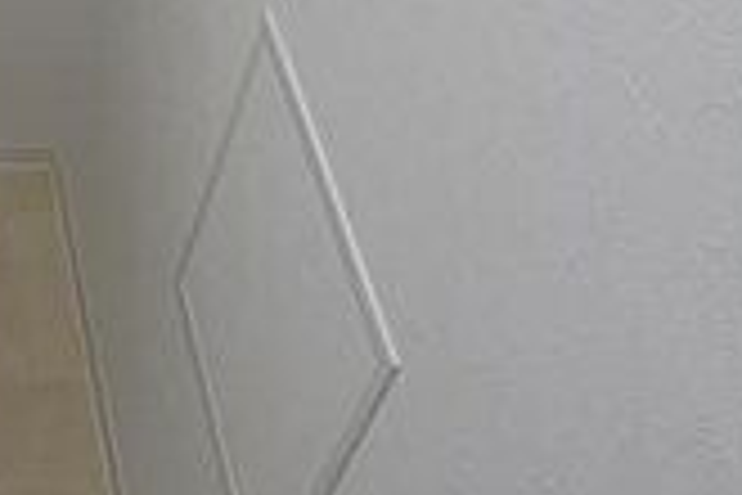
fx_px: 1917
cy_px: 20
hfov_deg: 19.8
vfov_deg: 14.5
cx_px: -274
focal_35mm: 93
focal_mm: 5.1
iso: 80
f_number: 2
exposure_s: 1/15
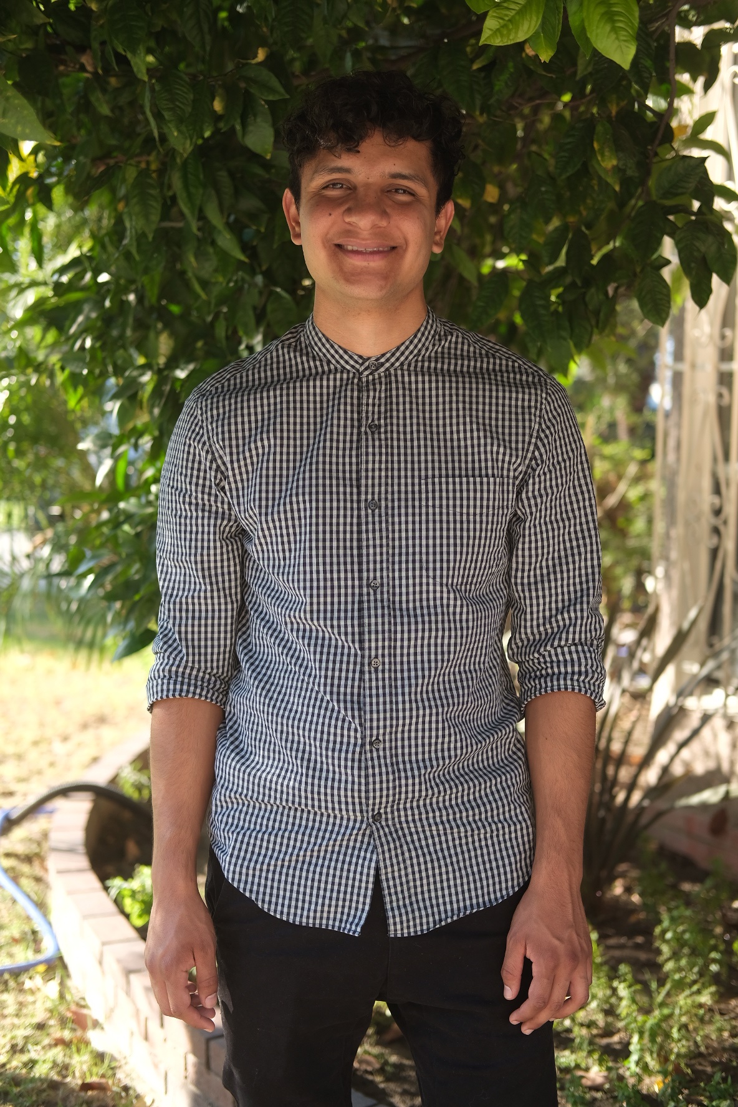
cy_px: 554
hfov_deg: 25.5
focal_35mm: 53
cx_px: 369
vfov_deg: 37.5
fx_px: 1630
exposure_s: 1/480
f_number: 2.2
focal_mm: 35
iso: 200
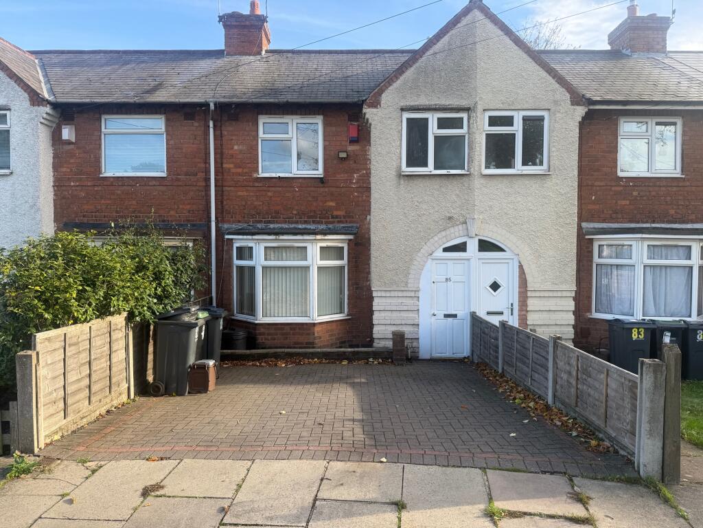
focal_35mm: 24
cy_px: 264
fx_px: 487
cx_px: 352
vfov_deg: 56.8
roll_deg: -0.3
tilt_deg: -2.1
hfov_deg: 71.6
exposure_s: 1/632
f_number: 1.78
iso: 80
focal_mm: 6.76
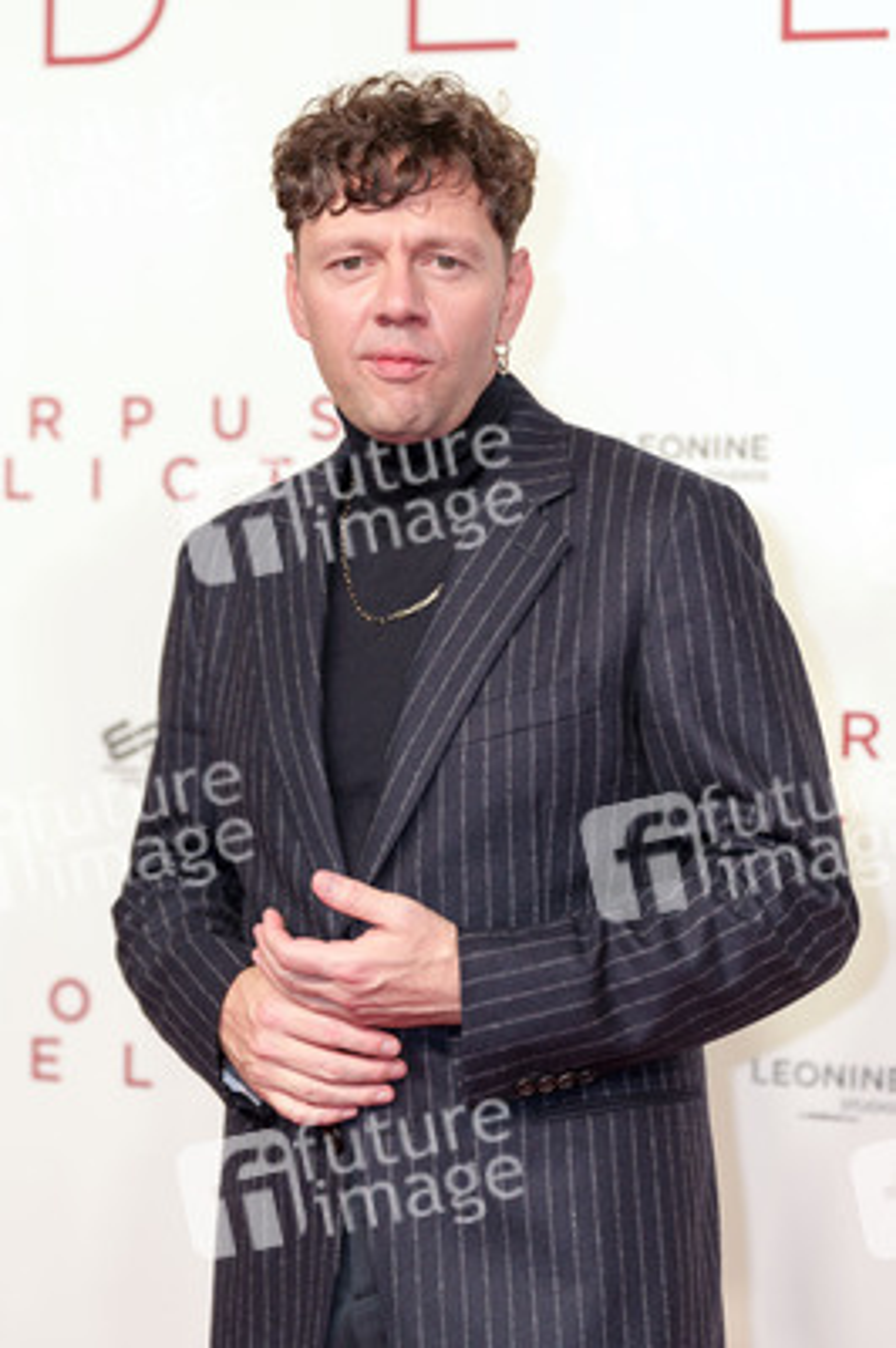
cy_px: 674
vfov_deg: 21.5
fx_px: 3553
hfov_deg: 14.4
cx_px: 448
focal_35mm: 95
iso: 320
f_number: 3.2
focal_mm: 95
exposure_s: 1/200
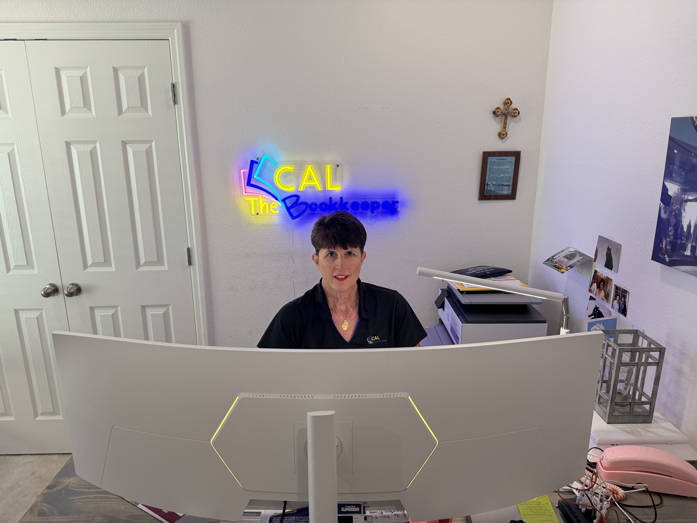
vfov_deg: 56.8
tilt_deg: -14.8
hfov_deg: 71.6
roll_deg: +0.9
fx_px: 483
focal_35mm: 24
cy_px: 262
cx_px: 348
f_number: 1.78
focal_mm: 6.76
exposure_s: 1/224
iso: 160
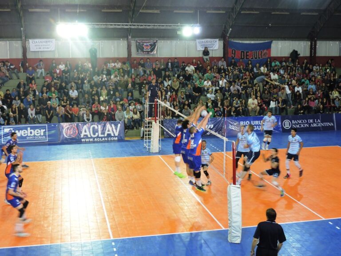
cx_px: 170
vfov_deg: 30.9
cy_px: 128
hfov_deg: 40.4
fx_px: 463
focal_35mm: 47
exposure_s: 1/20
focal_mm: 8.4
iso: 400
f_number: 3.5
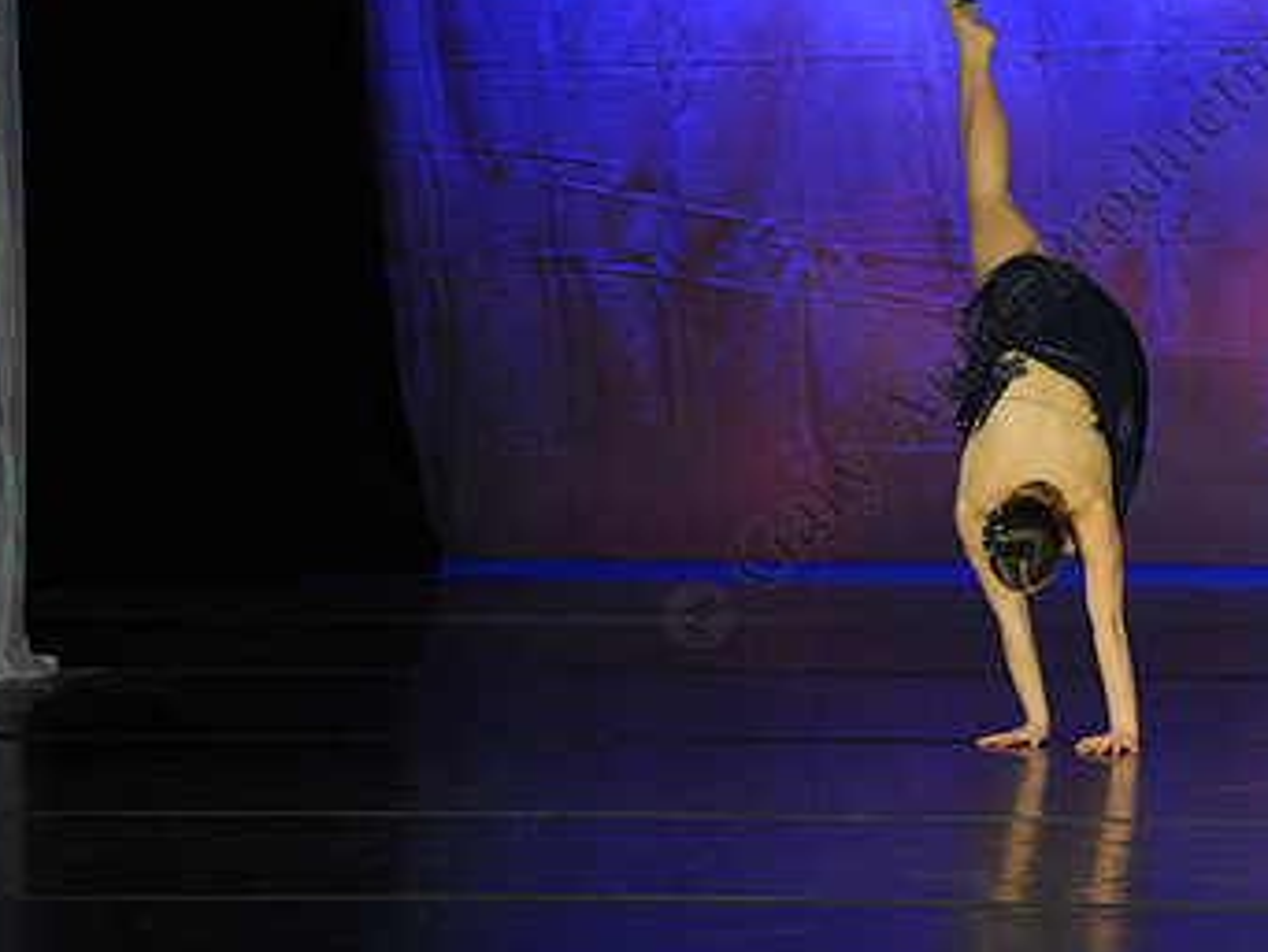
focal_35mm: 236
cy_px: 311
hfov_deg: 8.4
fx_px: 8651
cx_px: 1020
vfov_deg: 6.3
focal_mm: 145
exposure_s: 1/400
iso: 2500
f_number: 3.5
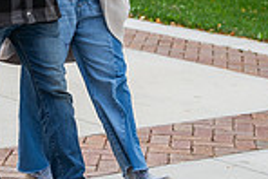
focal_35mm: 165
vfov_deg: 8.2
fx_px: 1230
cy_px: -77
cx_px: 24
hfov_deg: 12.3
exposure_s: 1/400
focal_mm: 42
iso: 64
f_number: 3.2
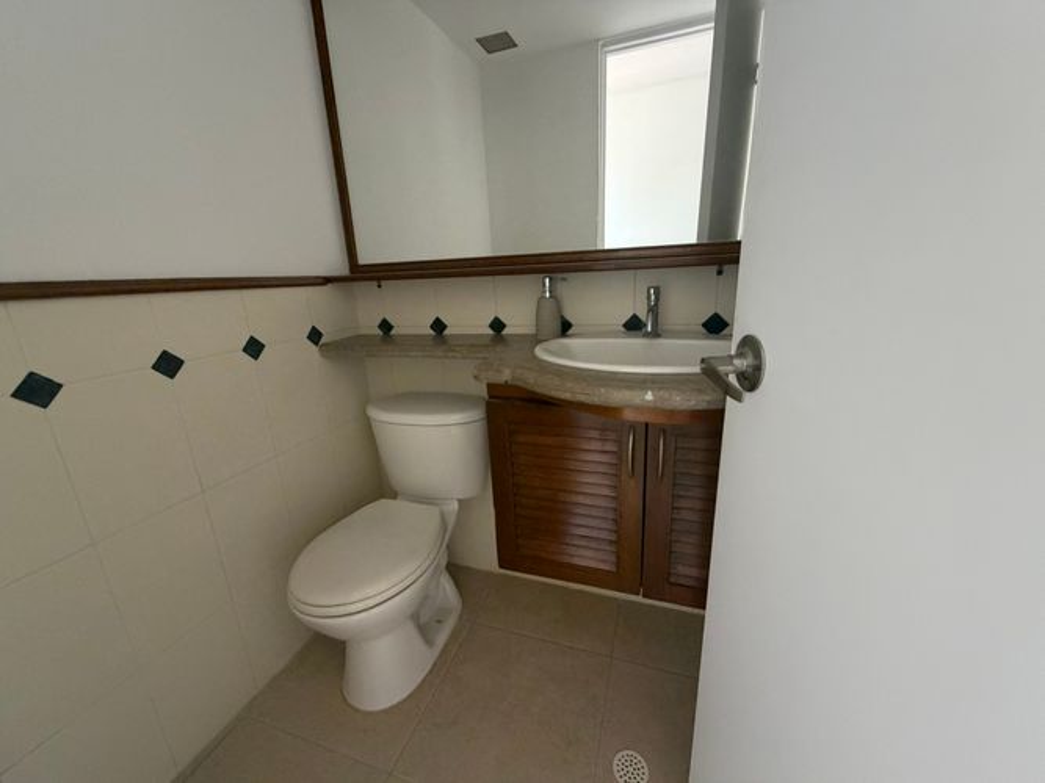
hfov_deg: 102.1
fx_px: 423
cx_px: 522
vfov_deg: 85.7
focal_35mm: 14
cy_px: 392
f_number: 2.2
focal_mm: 2.22
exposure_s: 1/121
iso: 320
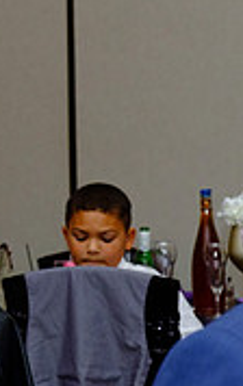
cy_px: 31
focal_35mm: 222
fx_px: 2341
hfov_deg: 5.8
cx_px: -271
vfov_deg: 9.4
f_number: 5.6
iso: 1600
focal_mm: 44.4
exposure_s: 1/160
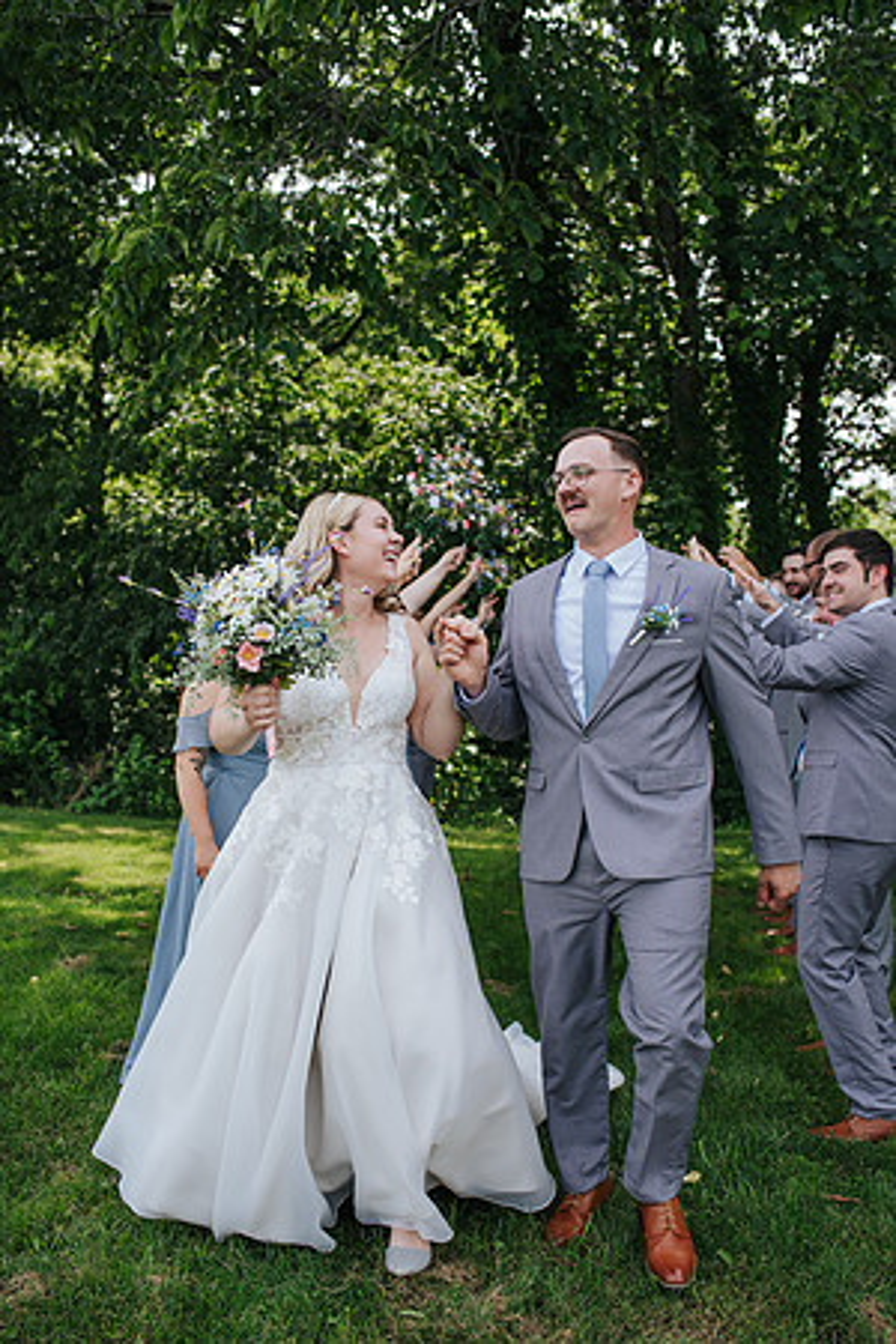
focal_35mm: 35
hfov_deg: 37.9
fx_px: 1307
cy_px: 672
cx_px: 448
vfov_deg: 54.4
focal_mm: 35
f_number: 3.2
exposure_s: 1/400
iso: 100
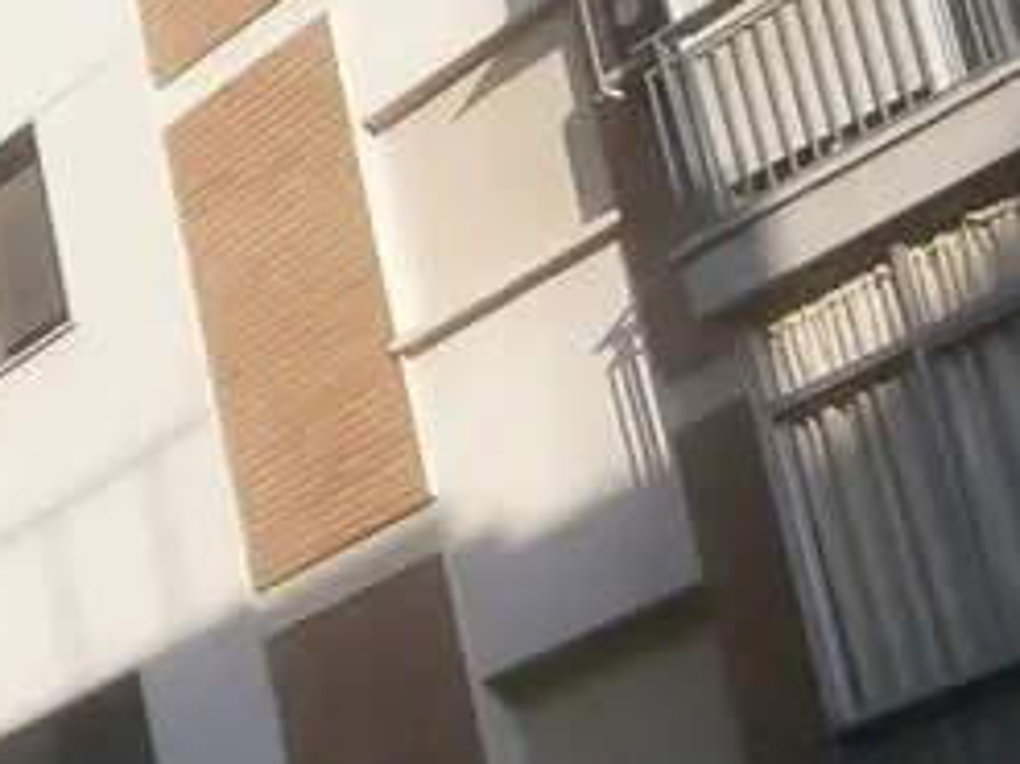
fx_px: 3181
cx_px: -124
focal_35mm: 108
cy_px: 652
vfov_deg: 13.6
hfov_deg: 17.5
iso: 80
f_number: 2.8
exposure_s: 1/1000
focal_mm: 4.7
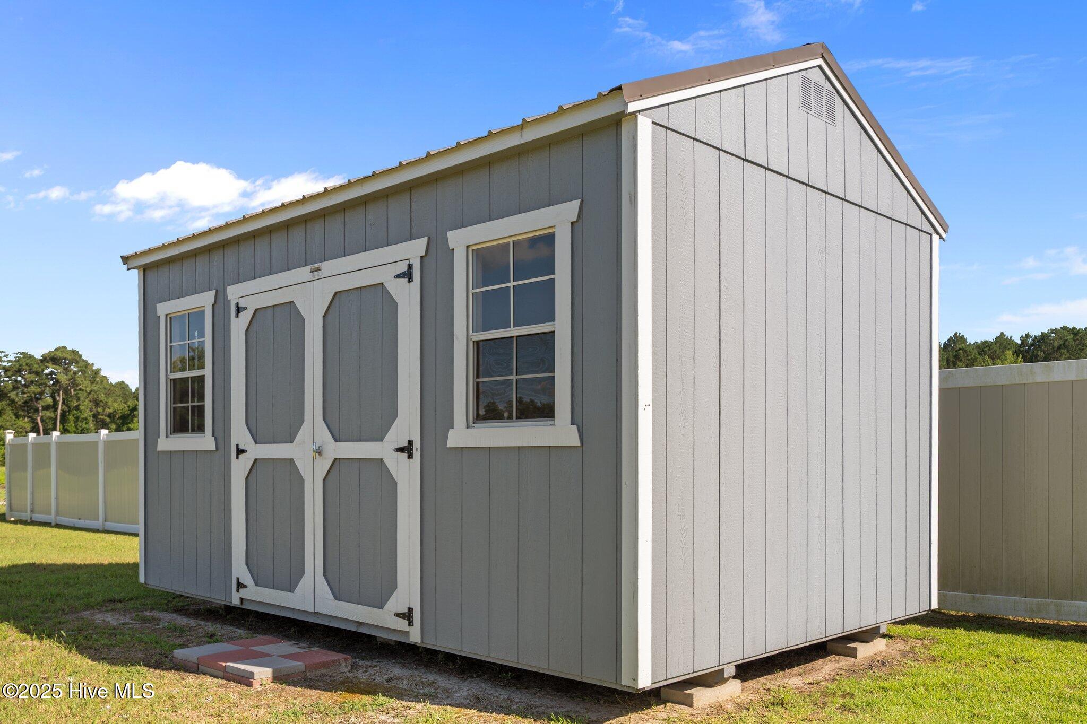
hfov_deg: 61.9
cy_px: 362
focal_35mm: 30
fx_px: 906
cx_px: 544
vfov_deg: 43.6
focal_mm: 30
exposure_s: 1/200
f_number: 7.1
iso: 64
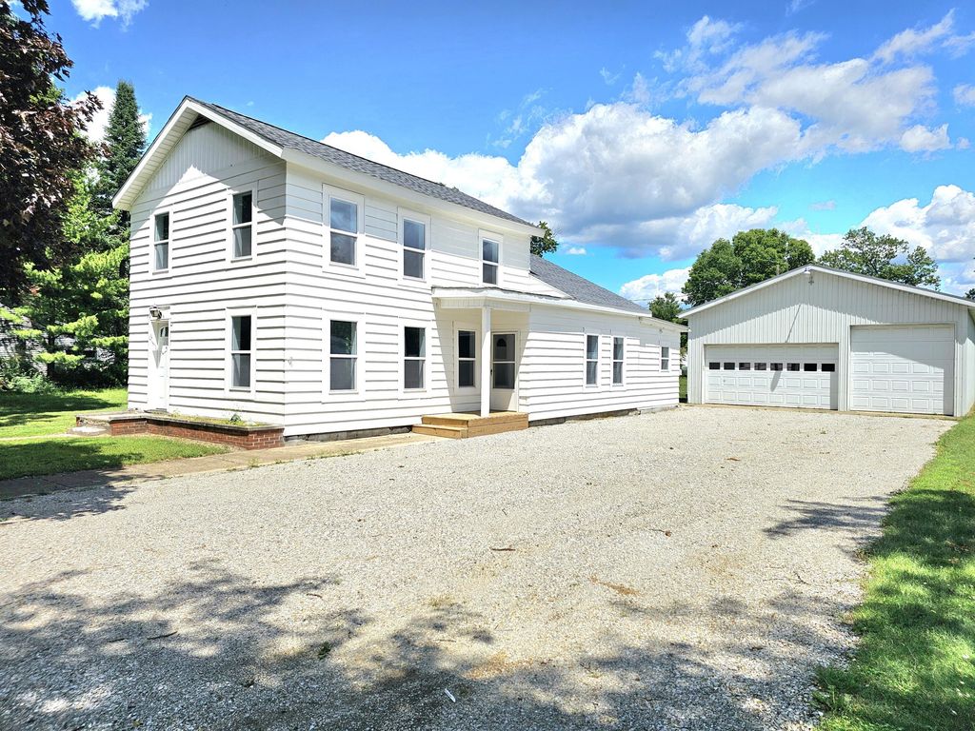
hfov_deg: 73.9
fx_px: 648
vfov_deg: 58.9
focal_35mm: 23
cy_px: 366
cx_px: 488
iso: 10
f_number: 1.7
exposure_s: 1/2000
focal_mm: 6.3
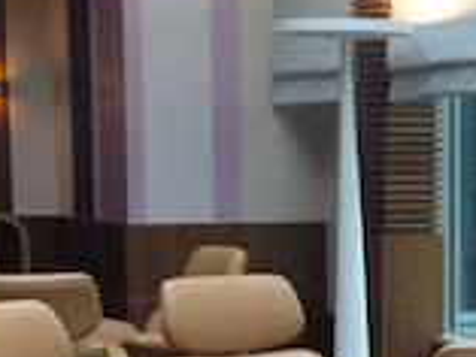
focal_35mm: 122
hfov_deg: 15.6
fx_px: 1679
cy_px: 377
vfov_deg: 12.0
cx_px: 546
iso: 100
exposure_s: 1/120
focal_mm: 4.13
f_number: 2.4
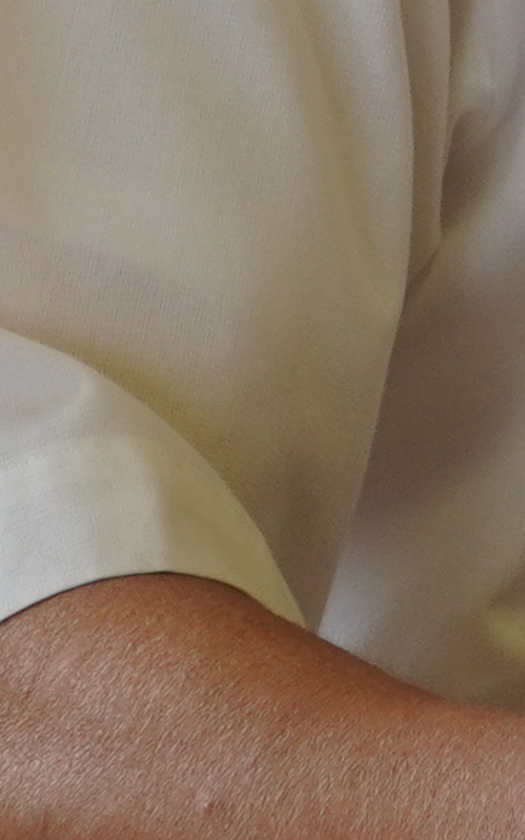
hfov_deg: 1.6
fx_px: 18403
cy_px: -917
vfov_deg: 2.6
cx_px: 984
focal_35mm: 804
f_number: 5.6
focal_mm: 73
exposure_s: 1/160
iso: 320
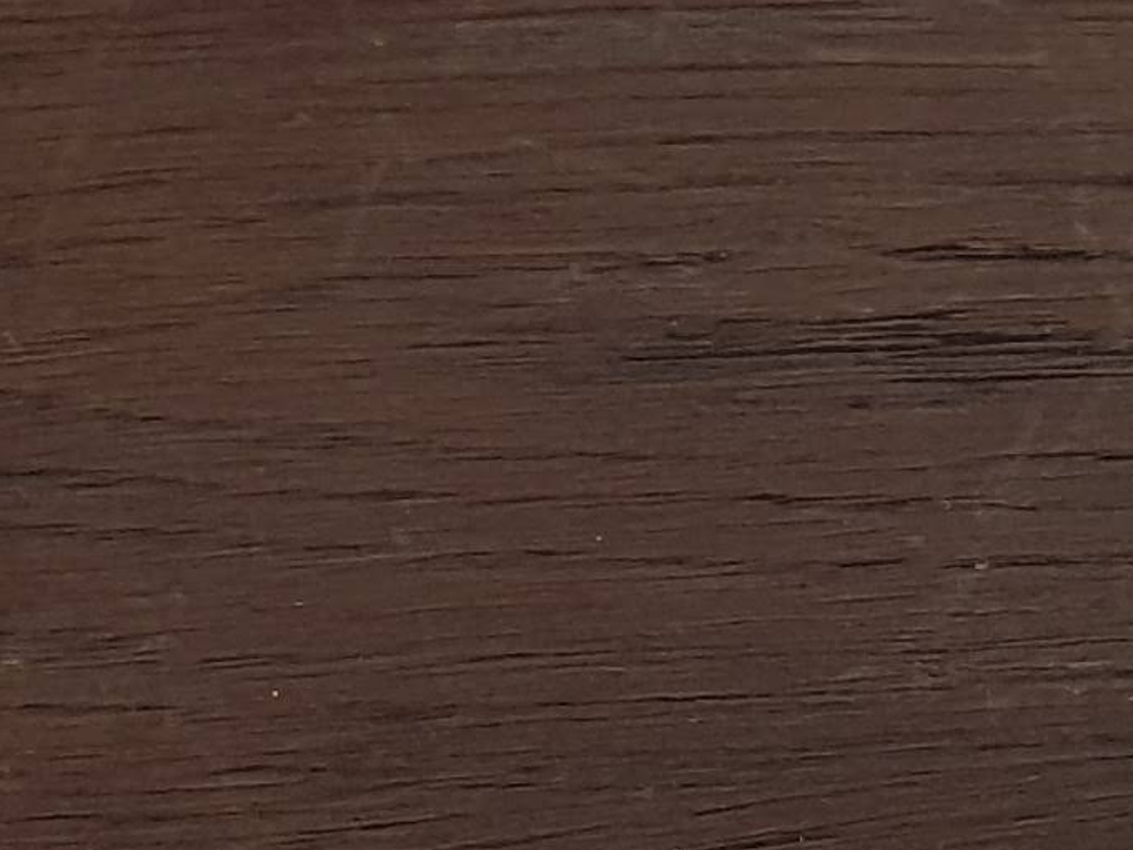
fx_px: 5041
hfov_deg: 12.8
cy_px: 755
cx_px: 582
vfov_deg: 9.6
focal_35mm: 154
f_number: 1.7
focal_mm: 4.2
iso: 50
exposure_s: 1/139
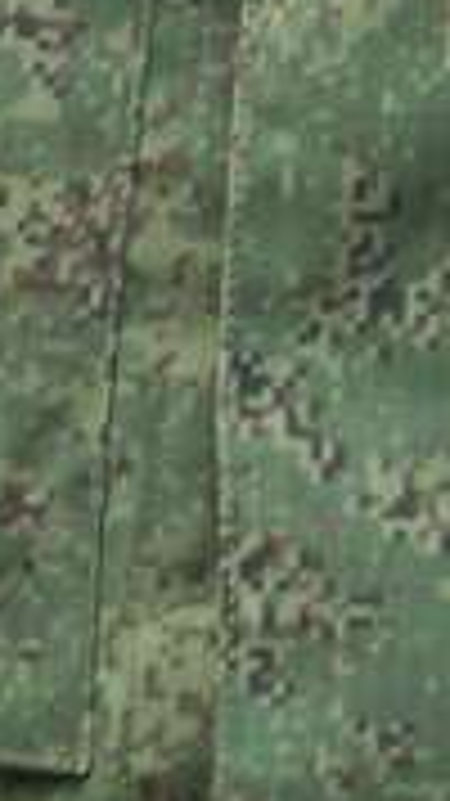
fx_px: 13334
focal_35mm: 628
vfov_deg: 3.4
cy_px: -621
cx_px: 630
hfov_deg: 1.9
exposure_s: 1/160
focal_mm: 16.86
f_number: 3.4
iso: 64
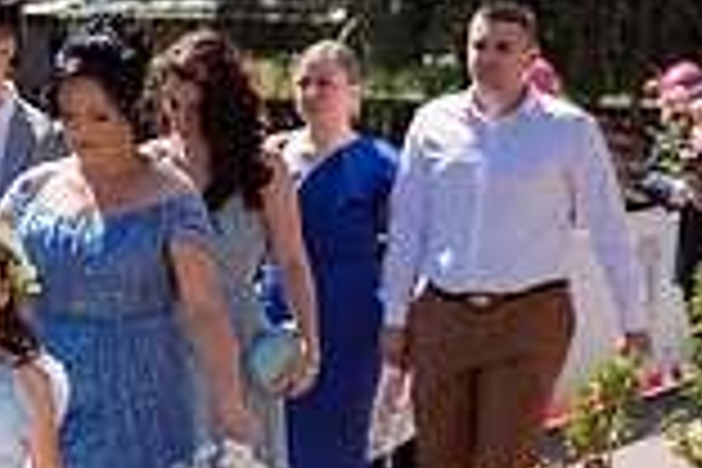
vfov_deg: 6.0
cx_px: -338
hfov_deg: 8.7
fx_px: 4485
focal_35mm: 230
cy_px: 128
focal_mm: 62
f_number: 4.5
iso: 250
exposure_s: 1/640
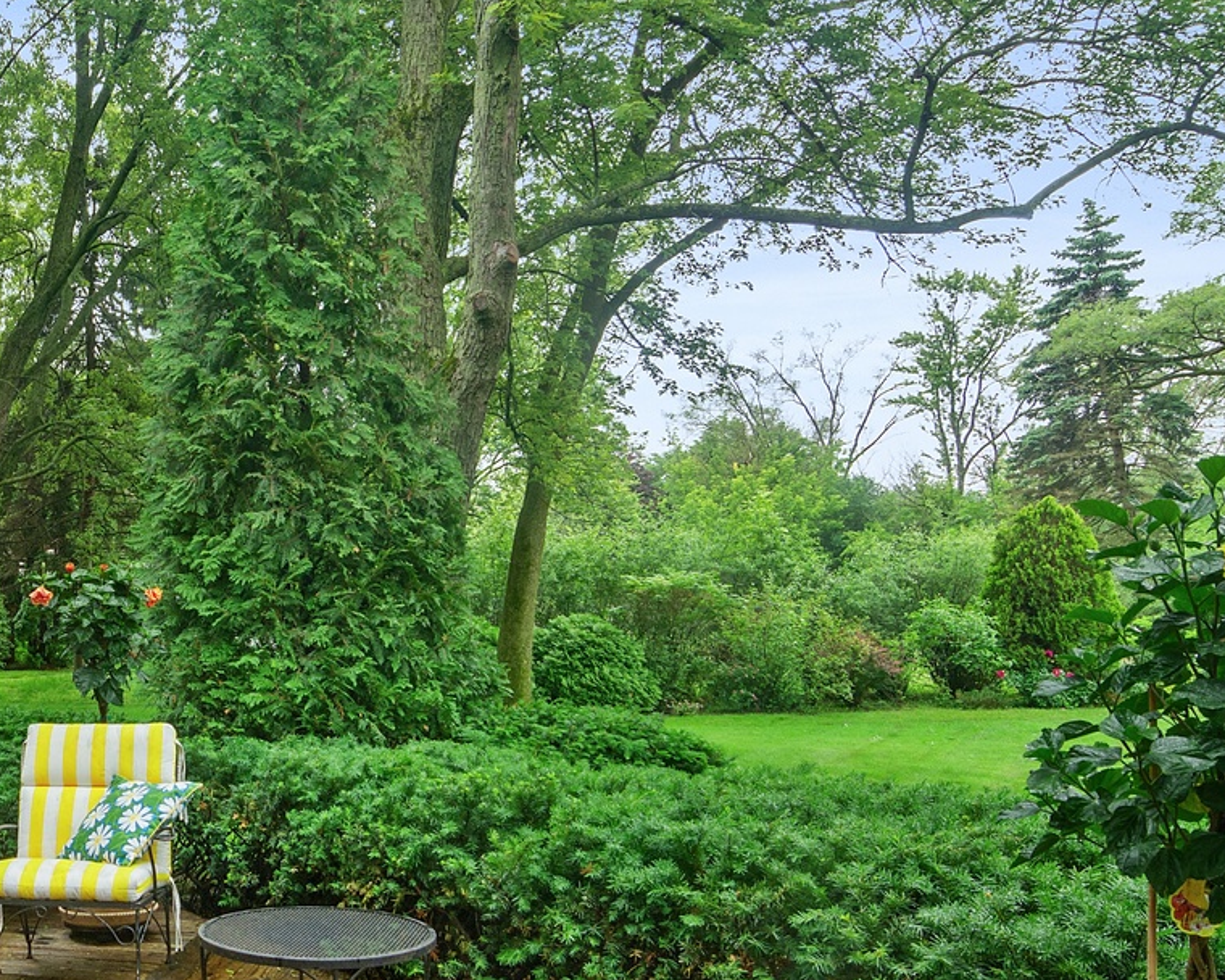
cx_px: 137
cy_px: 635
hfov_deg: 45.8
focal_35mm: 36
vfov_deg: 40.7
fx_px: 1305
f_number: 8
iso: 200
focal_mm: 12
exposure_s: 1/30
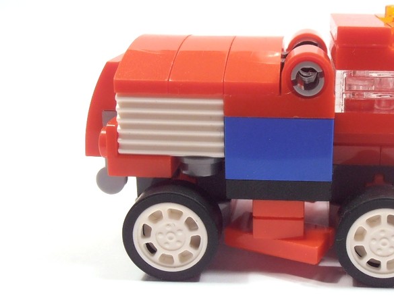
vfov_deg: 25.7
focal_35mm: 57
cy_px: 138
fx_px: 649
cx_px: 276
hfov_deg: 33.4
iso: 100
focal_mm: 6.61
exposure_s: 1/40
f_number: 3.9
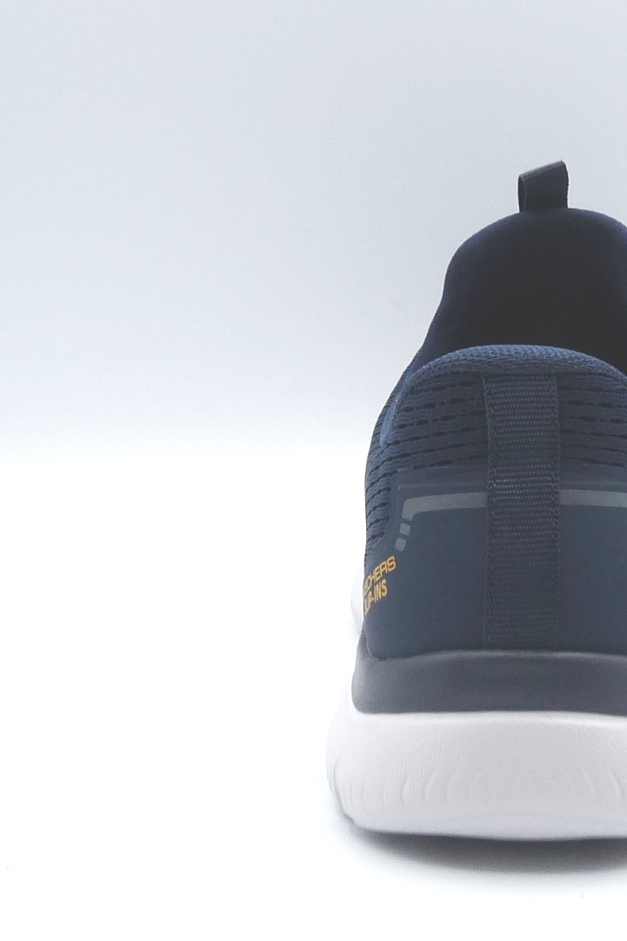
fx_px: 1907
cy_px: 469
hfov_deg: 18.4
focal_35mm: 73
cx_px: 530
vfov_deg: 27.7
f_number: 4.5
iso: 100
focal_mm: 5.4
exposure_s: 1/200
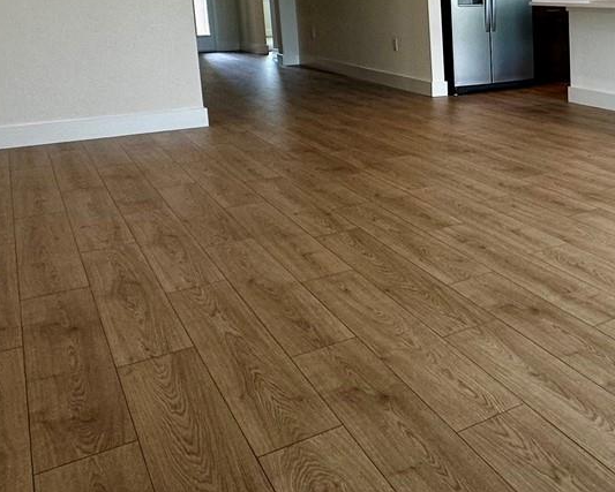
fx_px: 747
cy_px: 106
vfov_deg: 35.5
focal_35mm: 41
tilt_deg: -8.6
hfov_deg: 38.3
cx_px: 652
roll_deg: -0.2
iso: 125
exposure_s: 1/120
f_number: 2.2
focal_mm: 2.22
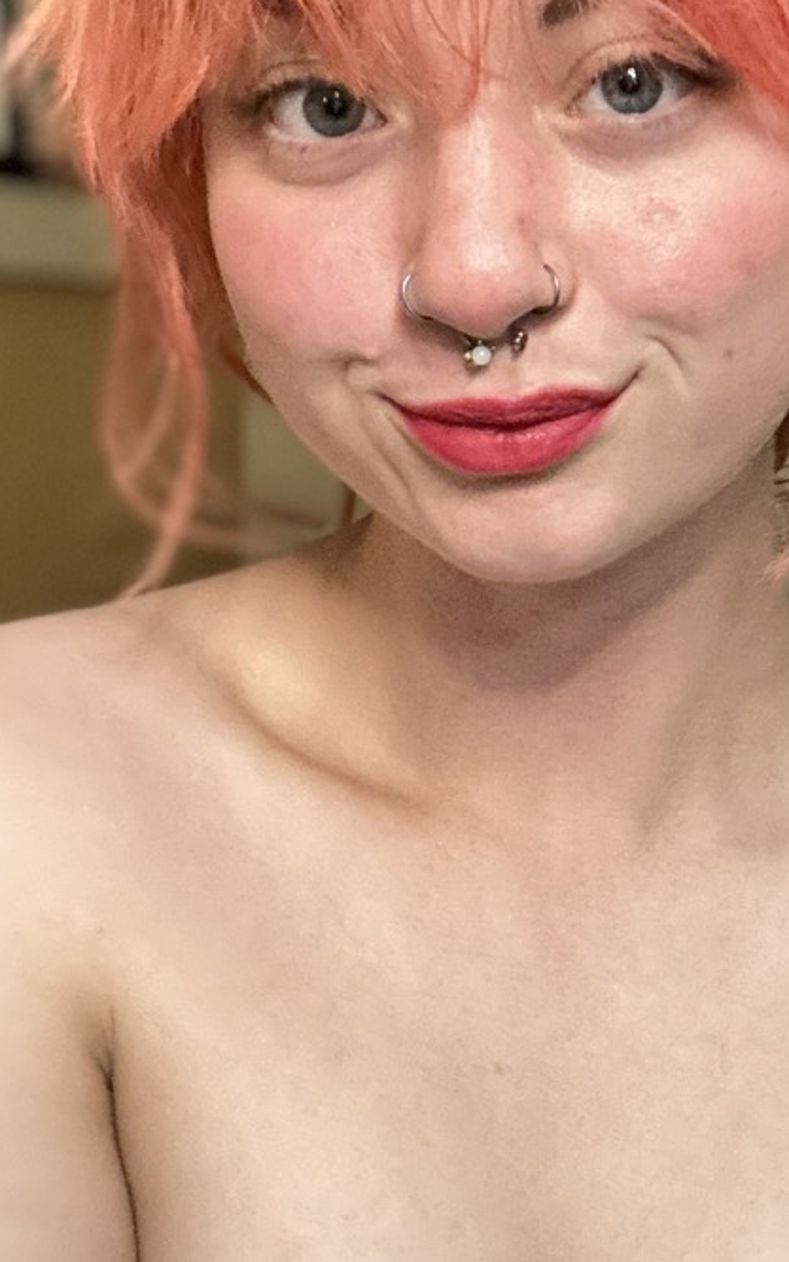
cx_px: 645
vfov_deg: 33.5
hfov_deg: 21.0
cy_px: 577
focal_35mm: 61
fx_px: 2098
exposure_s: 1/20
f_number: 1.9
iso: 500
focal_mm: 2.69
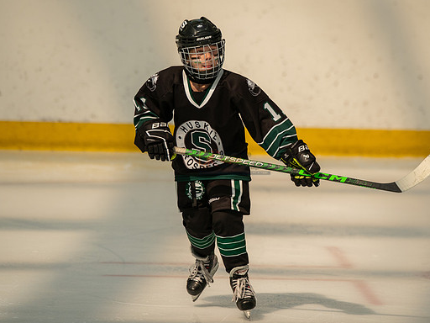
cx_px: 228
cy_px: 151
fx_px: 4236
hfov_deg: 5.8
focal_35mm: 341
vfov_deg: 4.4
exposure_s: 1/5000
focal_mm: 261
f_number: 3.5
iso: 1600
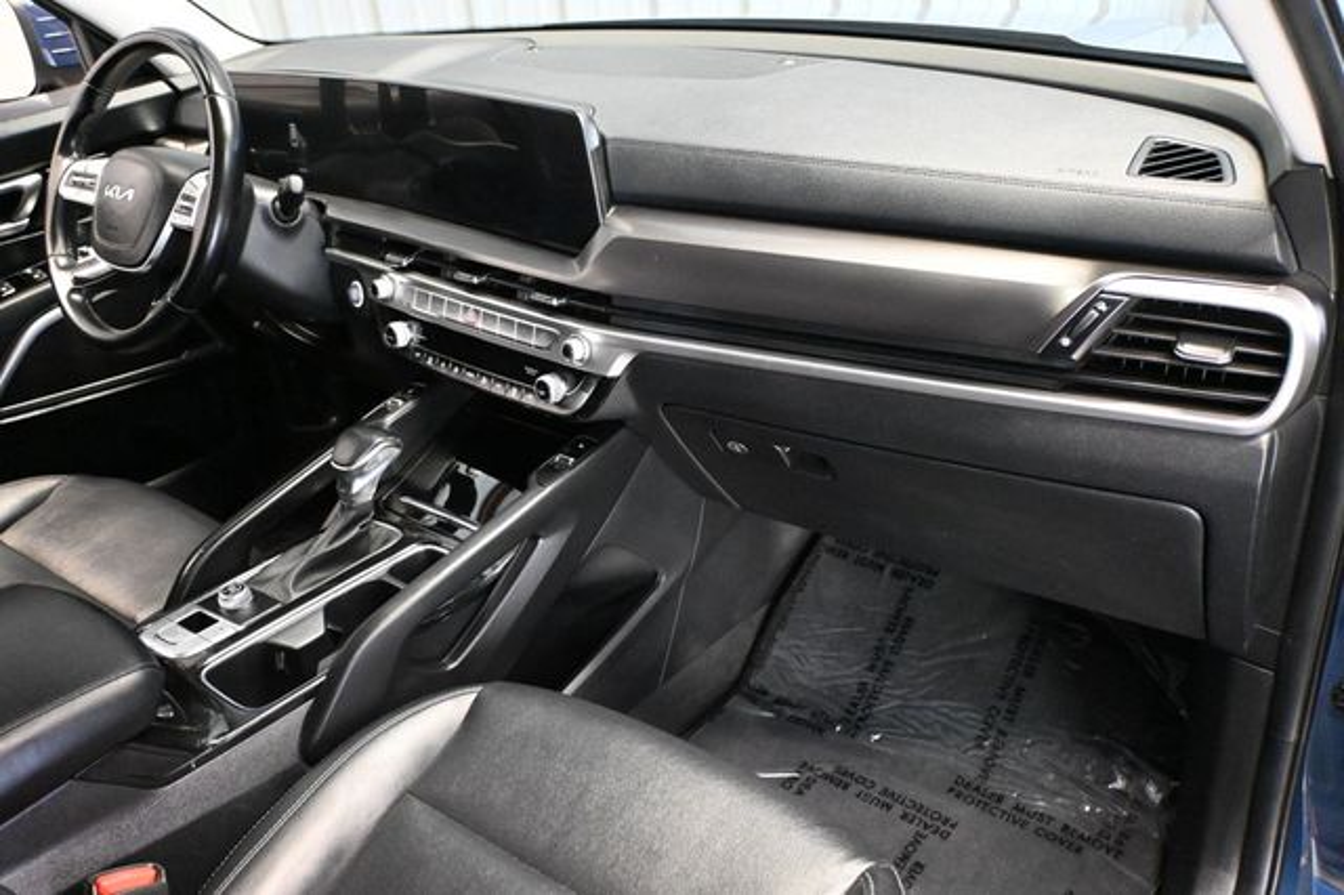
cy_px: 448
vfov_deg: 43.6
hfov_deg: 62.0
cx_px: 672
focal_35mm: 30
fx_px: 1119
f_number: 3.8
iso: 10000
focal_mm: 20
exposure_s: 1/60
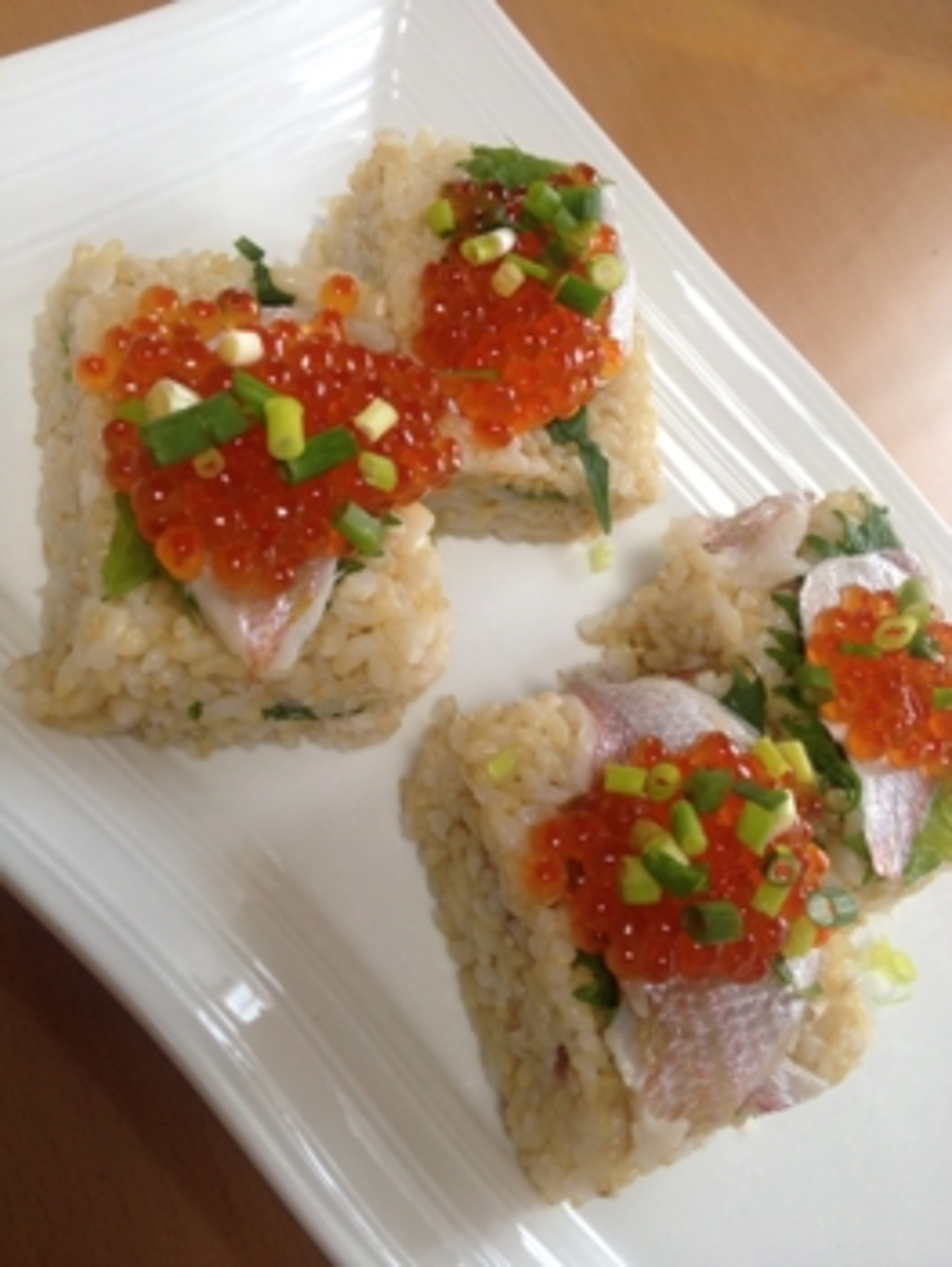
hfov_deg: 40.7
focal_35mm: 35
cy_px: 634
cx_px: 476
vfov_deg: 52.6
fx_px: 1282
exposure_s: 1/24
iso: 64
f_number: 2.4
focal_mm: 4.28
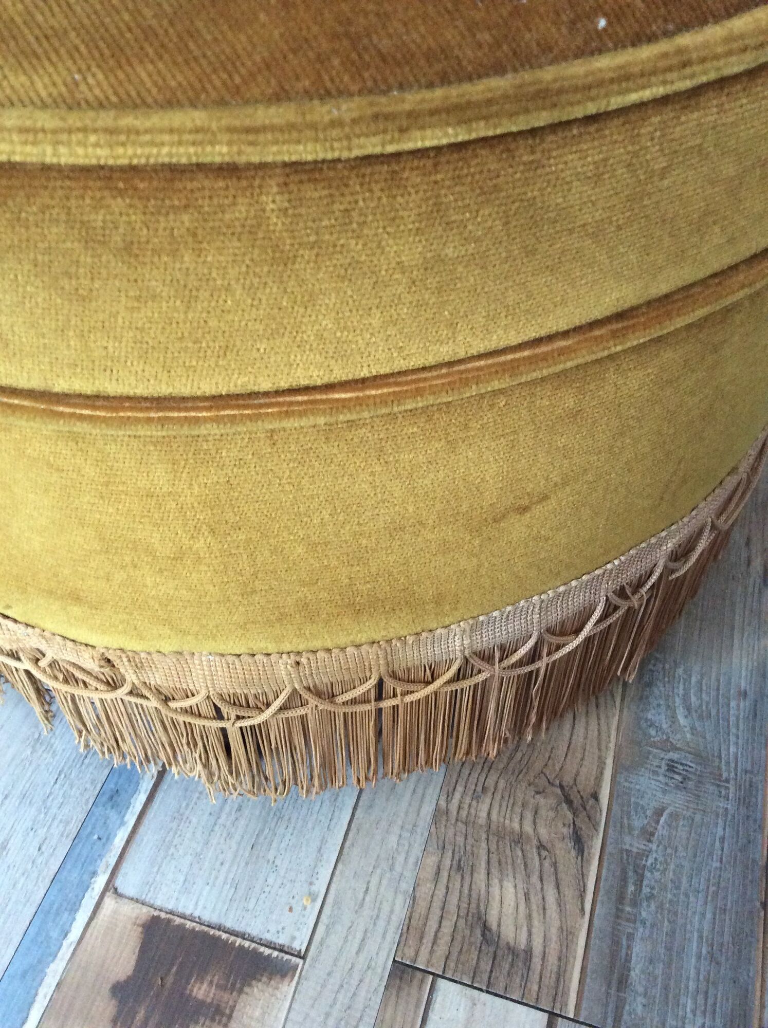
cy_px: 514
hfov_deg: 44.1
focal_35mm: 32
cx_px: 384
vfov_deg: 56.9
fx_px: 949
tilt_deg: -50.0
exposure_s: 1/17
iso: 250
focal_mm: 3.3
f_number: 2.4
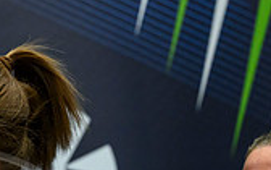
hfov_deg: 6.9
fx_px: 2223
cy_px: 305
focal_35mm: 301
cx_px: -95
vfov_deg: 4.3
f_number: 3.5
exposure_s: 1/400
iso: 4000
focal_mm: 77
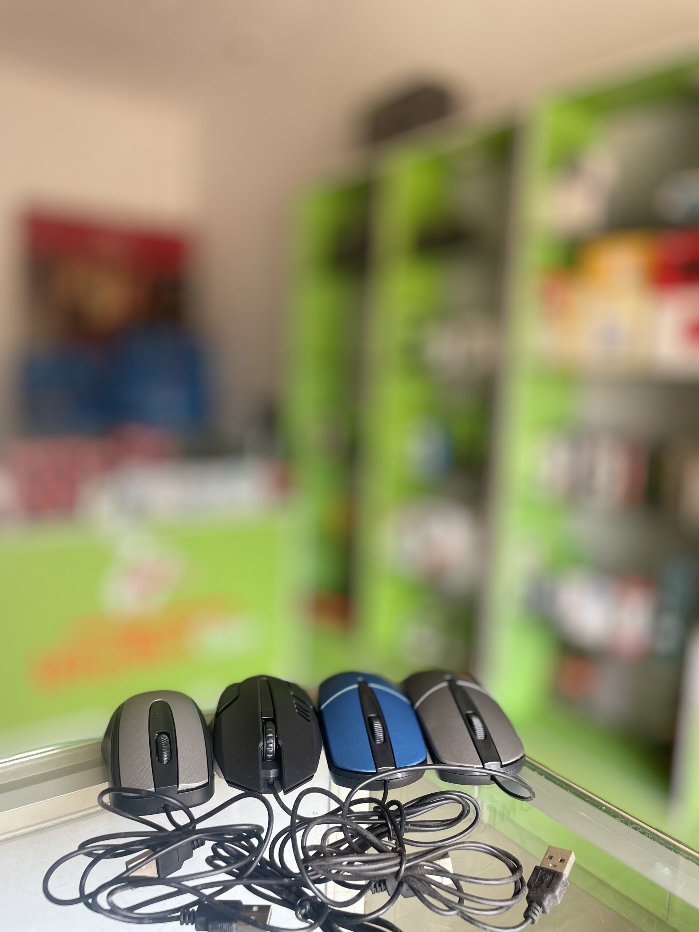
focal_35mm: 26
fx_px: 700
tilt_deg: -5.8
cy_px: 466
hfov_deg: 53.1
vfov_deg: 67.3
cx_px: 350
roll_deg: -2.4
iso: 50
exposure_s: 1/121
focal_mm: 4.2
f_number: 1.6
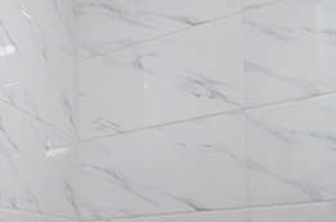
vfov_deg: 26.4
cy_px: 255
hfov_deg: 33.4
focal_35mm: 46
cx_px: -82
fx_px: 429
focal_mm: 10
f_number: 4
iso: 800
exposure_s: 1/80
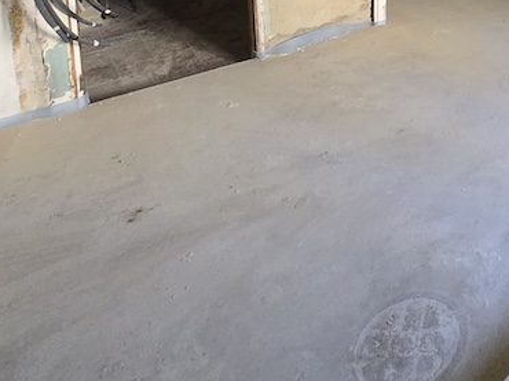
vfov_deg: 29.5
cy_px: -146
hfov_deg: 41.1
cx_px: 560
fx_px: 529
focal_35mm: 36
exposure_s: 1/50
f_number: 2.2
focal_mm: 1.7
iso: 320
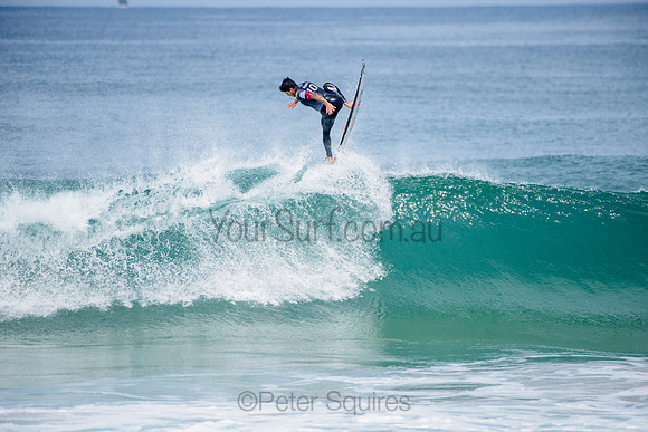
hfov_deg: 4.1
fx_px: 9002
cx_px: 324
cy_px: 216
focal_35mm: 500
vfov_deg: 2.8
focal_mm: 500
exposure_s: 1/2000
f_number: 5.6
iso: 250
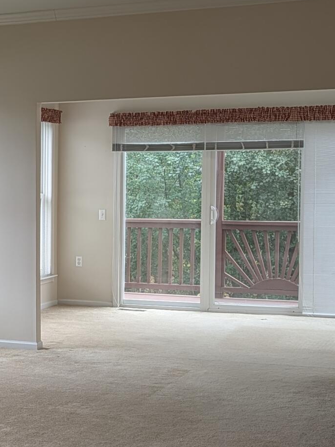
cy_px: 248
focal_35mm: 79
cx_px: -144
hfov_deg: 17.1
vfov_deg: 24.7
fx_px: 1020
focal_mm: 6.9
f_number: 1.68
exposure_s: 1/60
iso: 38
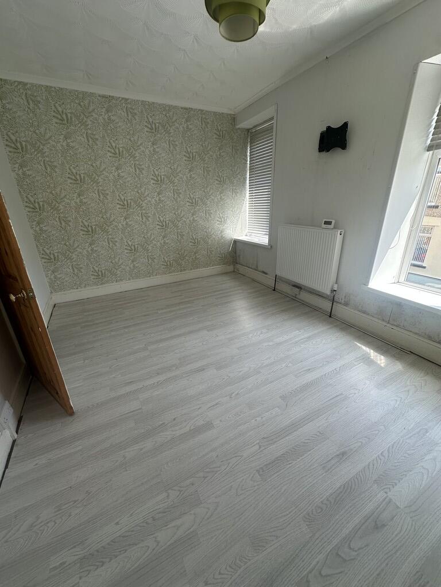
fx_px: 238
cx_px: 220
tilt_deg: -20.9
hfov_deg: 85.7
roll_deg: +1.0
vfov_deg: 102.1
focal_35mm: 14
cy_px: 294
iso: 40
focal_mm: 2.22
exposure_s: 1/162
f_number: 2.2
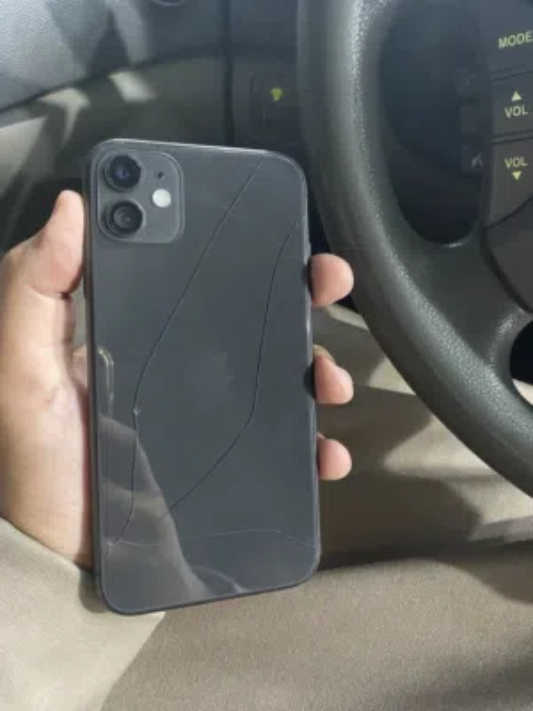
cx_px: 266
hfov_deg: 53.1
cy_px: 356
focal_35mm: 26
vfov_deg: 67.3
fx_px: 534
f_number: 1.8
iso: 800
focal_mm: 4.25
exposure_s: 1/25
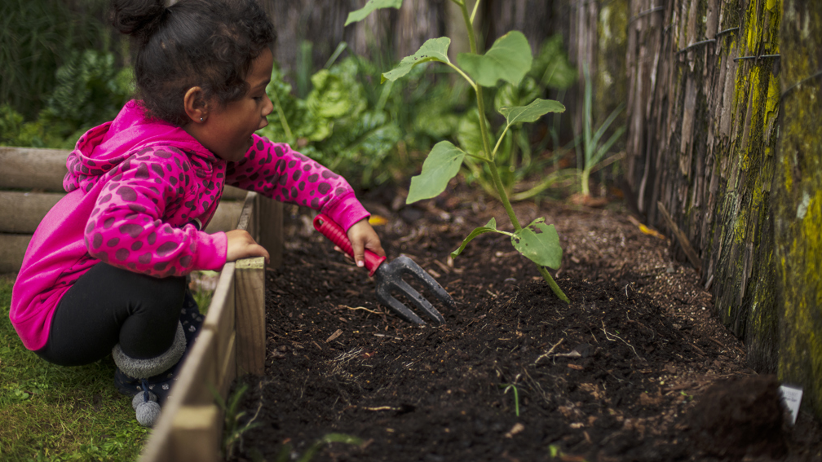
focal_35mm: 53
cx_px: 408
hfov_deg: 39.2
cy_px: 186
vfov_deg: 22.6
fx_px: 1155
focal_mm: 50
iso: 800
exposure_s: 1/3200
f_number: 1.4
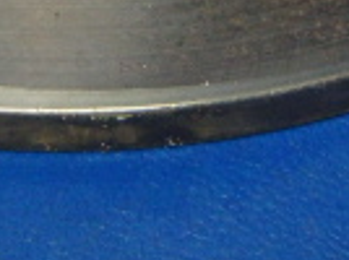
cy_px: -335
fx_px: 1349
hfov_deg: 14.6
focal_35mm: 134
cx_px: 57
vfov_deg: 9.9
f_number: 3.9
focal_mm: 5
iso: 500
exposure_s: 1/30
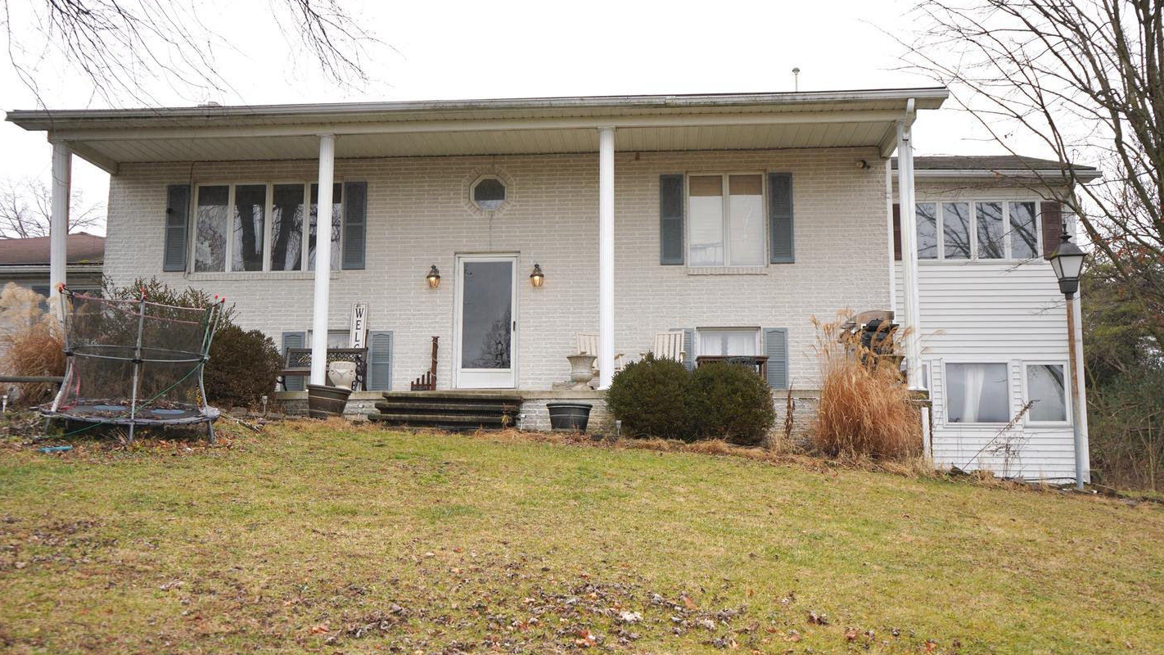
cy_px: 332
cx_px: 580
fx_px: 1080
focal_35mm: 35
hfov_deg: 56.6
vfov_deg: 33.7
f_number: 4.5
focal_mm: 33
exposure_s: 1/100
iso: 100
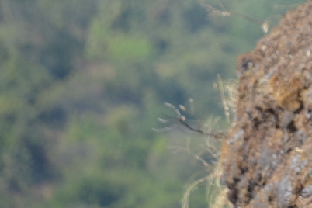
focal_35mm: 1119
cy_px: -12
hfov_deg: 1.8
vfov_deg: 1.2
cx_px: 375
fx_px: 9697
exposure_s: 1/500
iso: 320
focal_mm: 300
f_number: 6.3
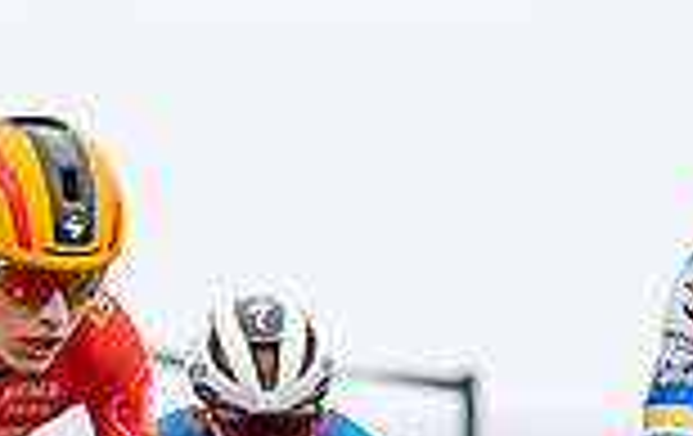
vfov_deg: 1.6
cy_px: 448
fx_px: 15616
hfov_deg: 2.5
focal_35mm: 825
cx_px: -49
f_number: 3.5
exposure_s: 1/1000
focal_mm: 115
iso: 320
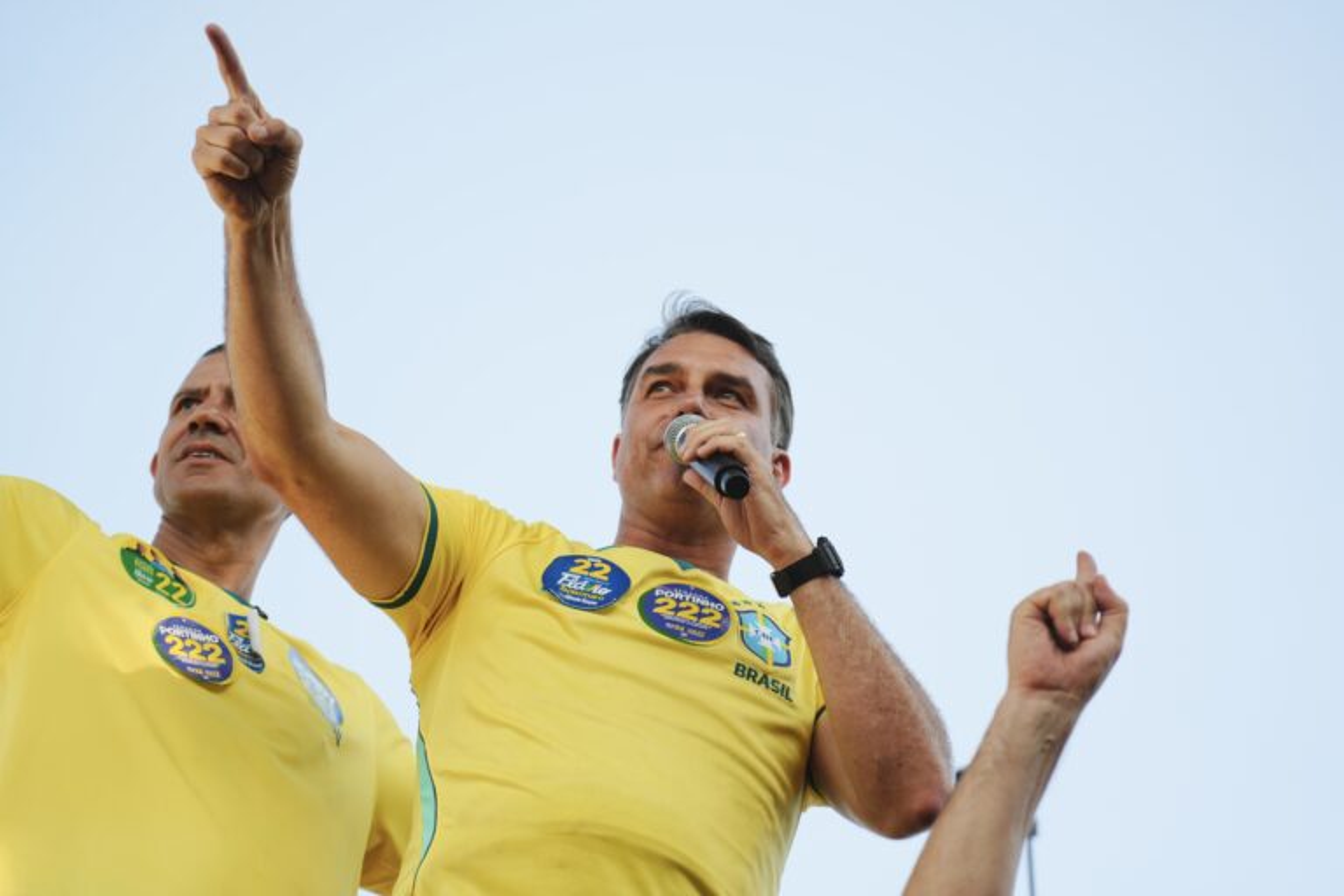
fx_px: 3920
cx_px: 672
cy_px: 448
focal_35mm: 105
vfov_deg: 13.0
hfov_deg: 19.5
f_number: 4
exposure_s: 1/640
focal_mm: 105
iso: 400
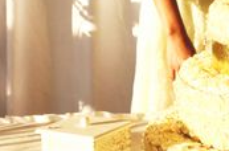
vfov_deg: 8.9
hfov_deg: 13.0
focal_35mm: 153
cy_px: 17
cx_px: 294
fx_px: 970
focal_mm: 22
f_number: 8
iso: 180
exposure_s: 1/250
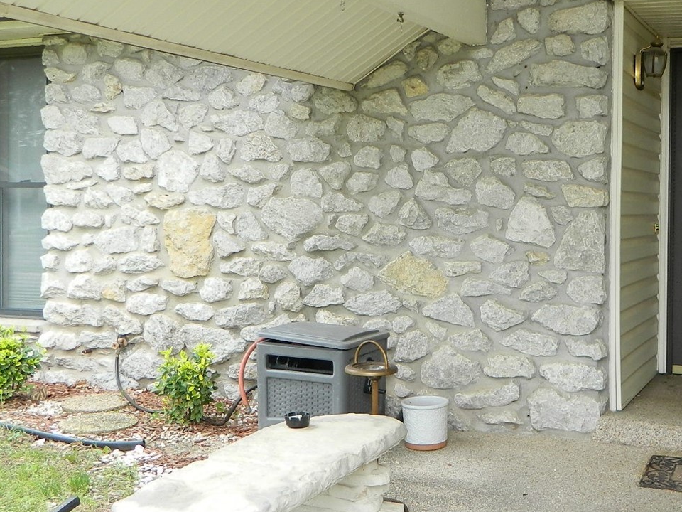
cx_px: 426
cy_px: 241
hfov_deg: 38.0
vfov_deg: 29.1
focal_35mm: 50
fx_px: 985
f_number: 3.1
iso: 80
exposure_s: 1/80
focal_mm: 4.5
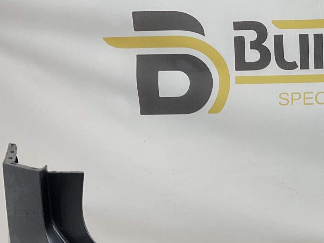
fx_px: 655
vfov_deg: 20.6
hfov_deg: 25.8
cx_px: 353
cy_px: 214
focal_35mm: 70
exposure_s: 1/120
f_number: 1.8
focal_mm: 3
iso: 20
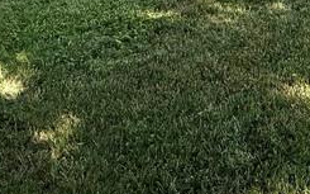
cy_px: -194
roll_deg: -0.4
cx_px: 391
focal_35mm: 62
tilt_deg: +1.4
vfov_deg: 16.2
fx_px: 524
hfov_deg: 28.0
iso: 50
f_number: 2.2
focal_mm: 2.22
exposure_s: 1/1105
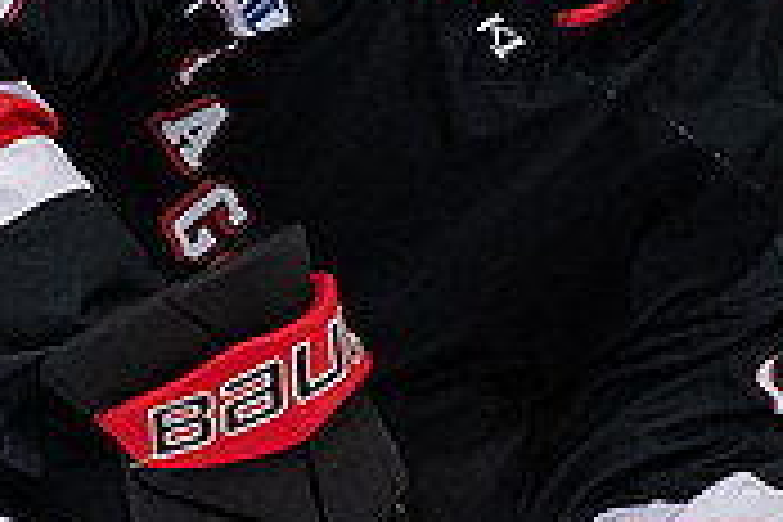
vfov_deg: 0.9
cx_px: 778
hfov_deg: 1.4
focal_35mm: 1462
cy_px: -327
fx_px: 31796
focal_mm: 175
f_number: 3.2
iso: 2000
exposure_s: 1/800
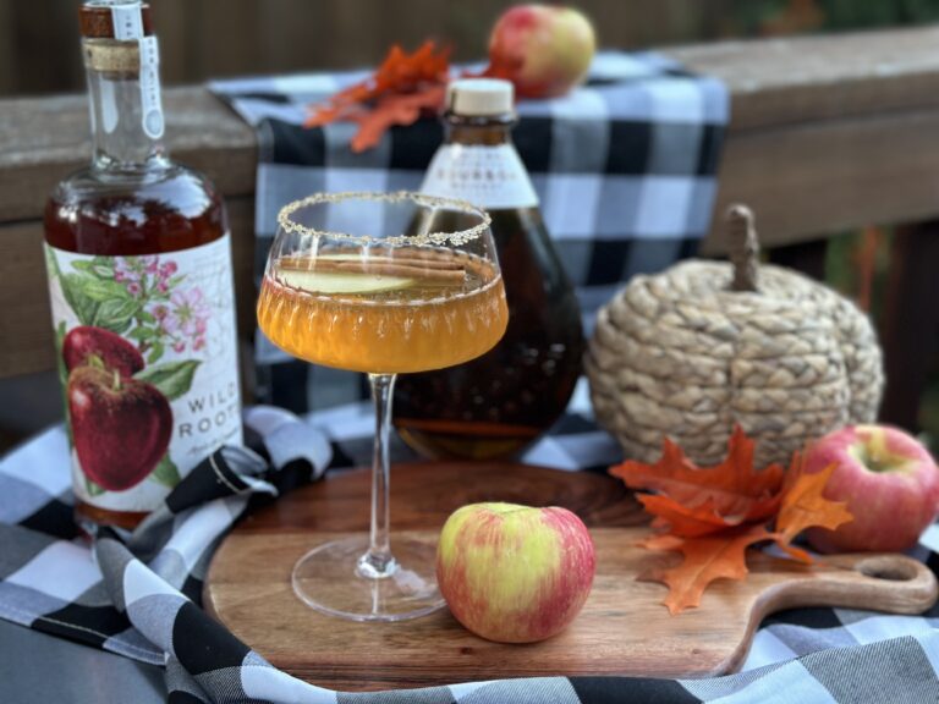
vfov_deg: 30.3
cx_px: 470
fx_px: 1302
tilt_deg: -19.7
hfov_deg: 39.7
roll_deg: -1.4
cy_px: 352
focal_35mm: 48
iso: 250
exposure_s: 1/60
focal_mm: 6.86
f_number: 1.78
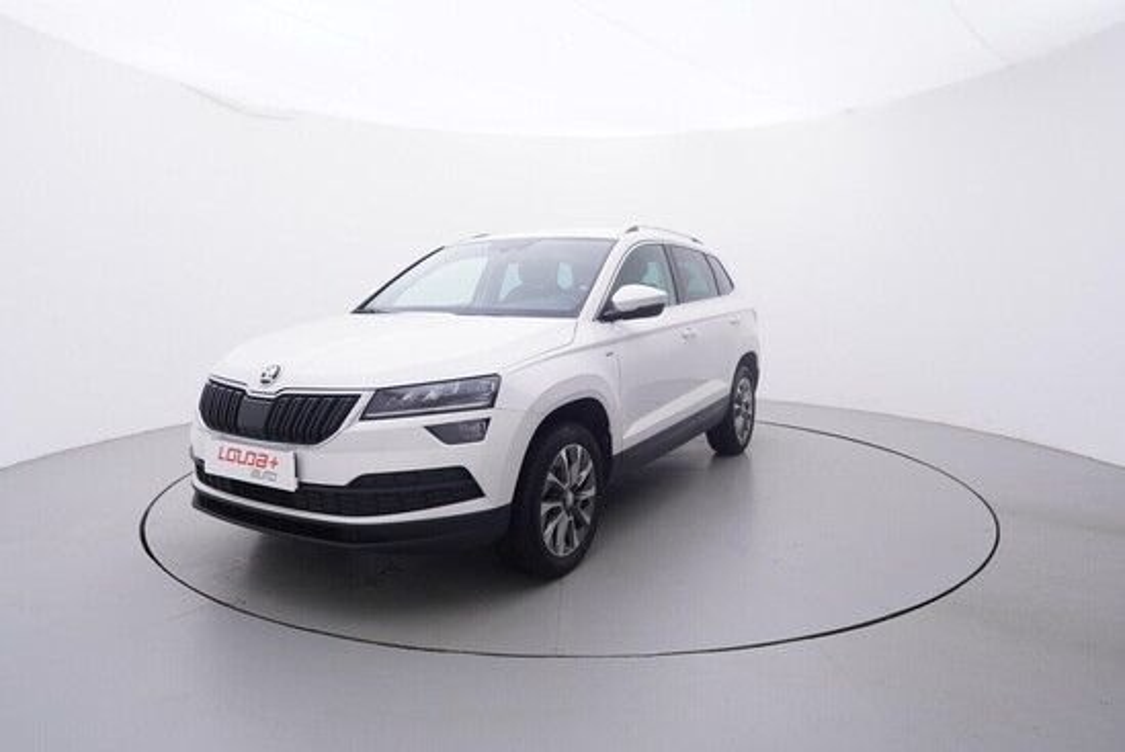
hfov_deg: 77.3
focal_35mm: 22
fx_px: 704
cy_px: 376
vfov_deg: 56.2
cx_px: 562
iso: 200
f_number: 5
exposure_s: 1/80
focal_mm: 15
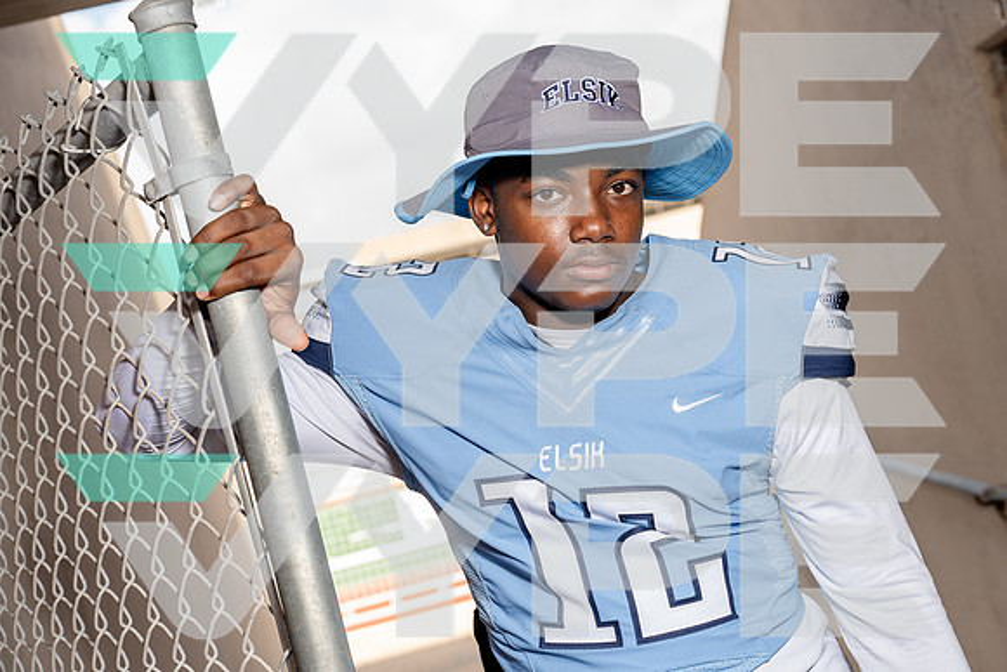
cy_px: 336
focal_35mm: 61
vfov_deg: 22.3
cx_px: 504
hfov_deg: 32.9
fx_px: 1707
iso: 200
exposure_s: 1/250
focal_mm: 61
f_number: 5.6
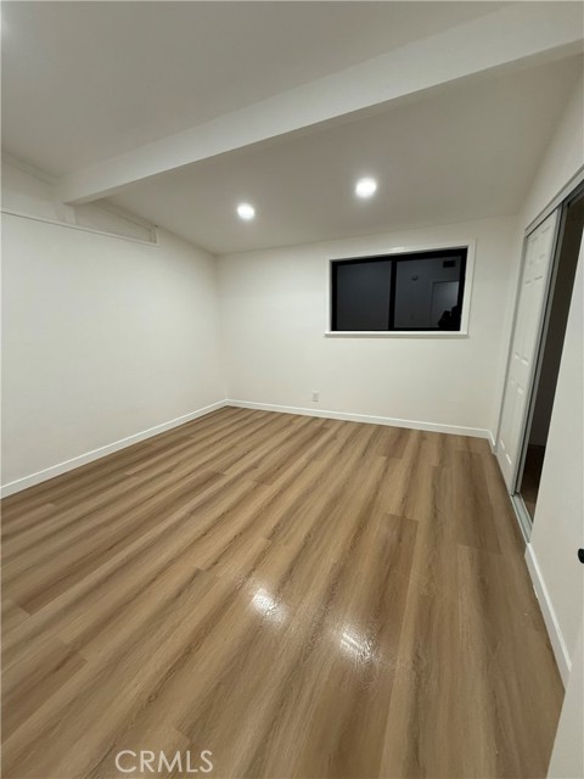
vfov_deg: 102.1
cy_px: 390
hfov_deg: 85.7
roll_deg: +0.2
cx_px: 292
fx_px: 315
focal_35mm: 14
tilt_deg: -12.3
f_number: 2.2
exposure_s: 1/120
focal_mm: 2.22
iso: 250
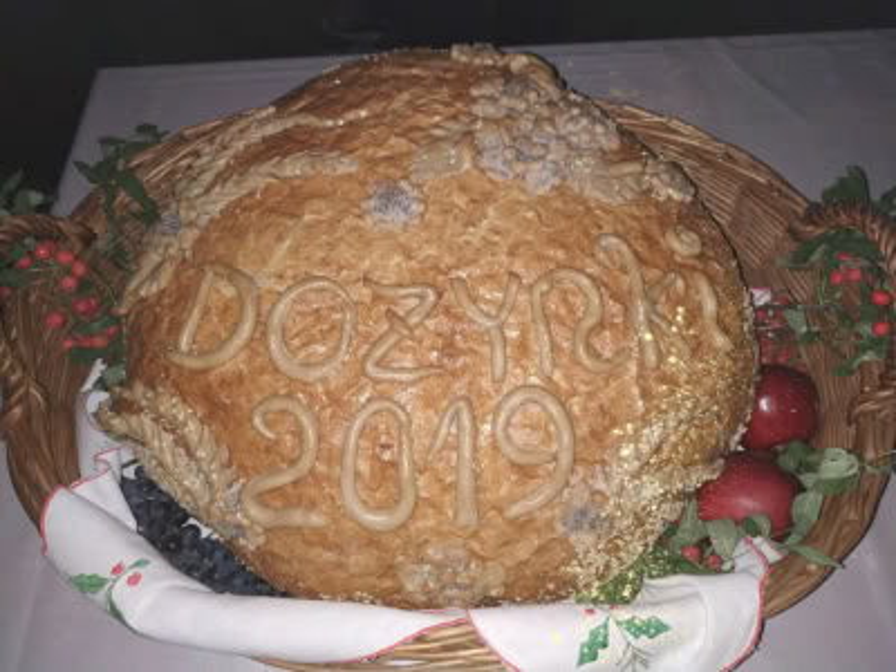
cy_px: 336
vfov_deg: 56.8
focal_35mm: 24
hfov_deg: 71.6
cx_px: 448
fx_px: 621
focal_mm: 3.94
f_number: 1.9
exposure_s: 1/50
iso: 160
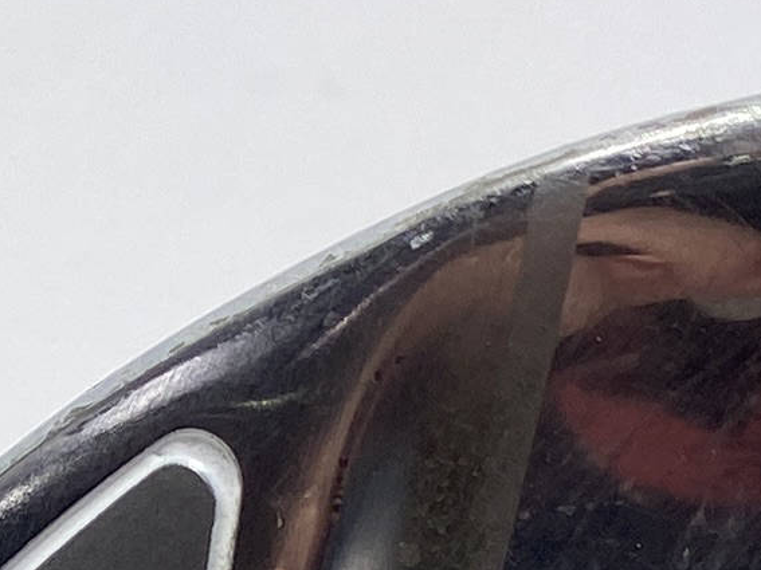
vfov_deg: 7.7
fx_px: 4066
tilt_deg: -49.1
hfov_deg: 10.3
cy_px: 1174
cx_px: -411
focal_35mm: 185
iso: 32
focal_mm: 4.25
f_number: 1.8
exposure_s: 1/315
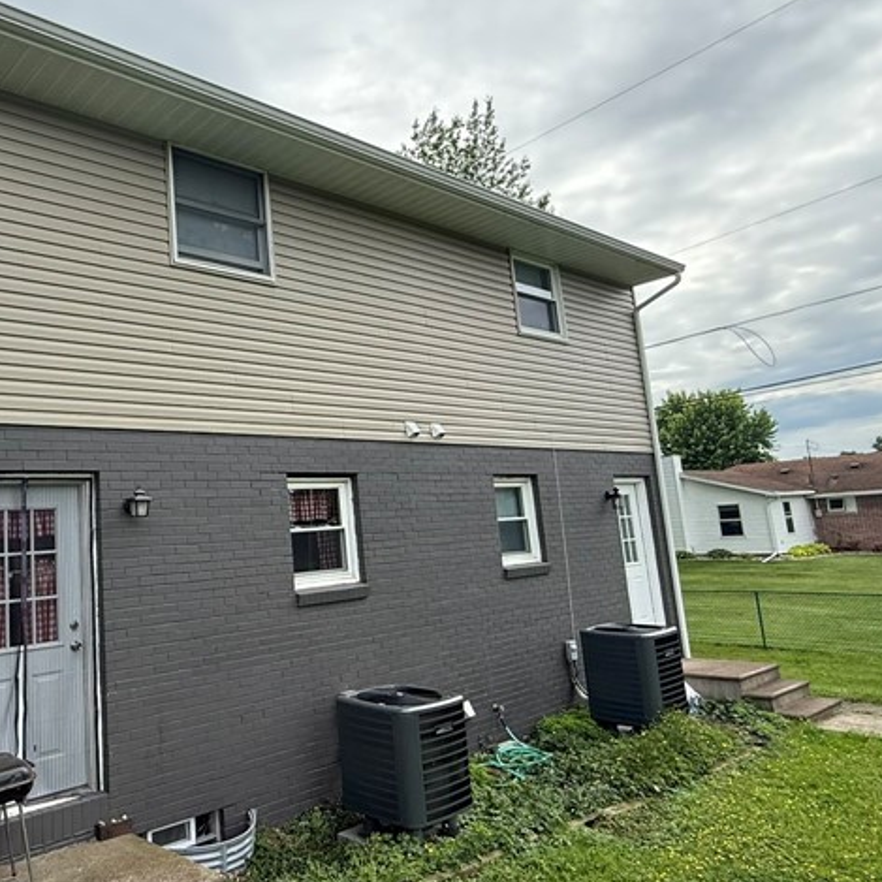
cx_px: 209
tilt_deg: +10.2
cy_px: 412
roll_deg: +2.9
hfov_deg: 55.9
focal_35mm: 27
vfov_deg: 59.0
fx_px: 778
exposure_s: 1/1050
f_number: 2.2
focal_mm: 2.22
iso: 64
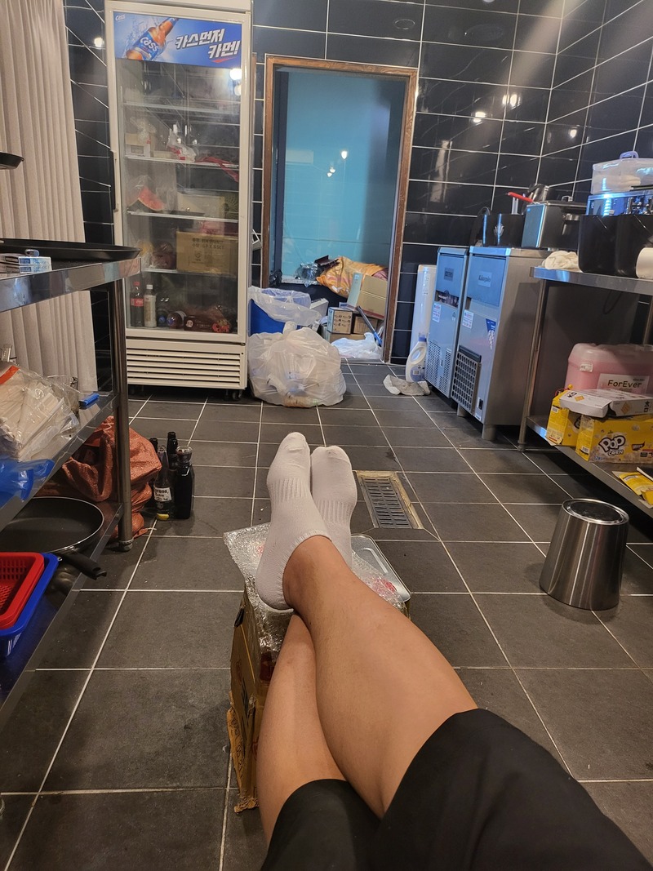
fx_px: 604
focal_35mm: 24
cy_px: 436
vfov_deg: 71.6
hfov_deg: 56.8
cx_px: 326
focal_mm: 5
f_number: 1.8
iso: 640
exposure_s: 1/40
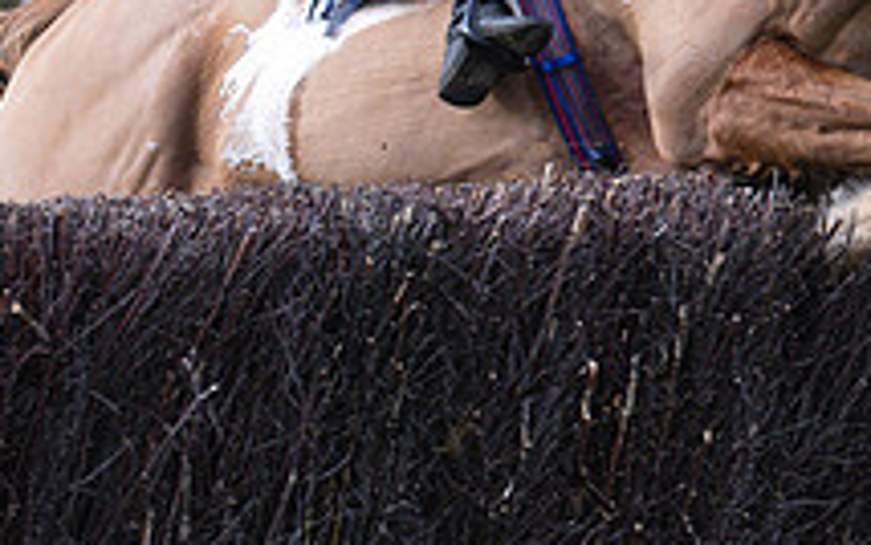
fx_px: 8028
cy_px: 81
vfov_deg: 3.9
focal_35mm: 338
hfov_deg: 6.2
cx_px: 597
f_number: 4
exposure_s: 1/1000
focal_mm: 70
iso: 400
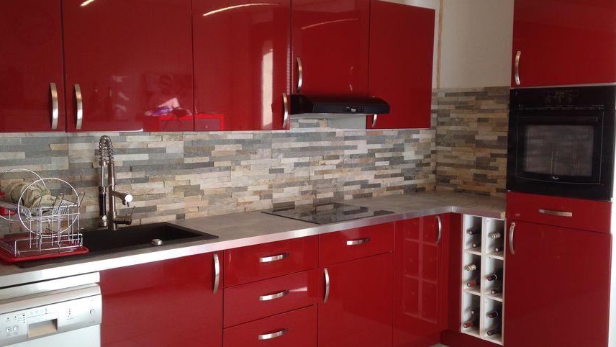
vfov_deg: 28.4
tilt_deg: -5.7
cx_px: 310
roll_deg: -1.8
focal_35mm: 42
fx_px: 686
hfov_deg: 48.3
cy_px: 173
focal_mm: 4.12
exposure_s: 1/60
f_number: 2.4
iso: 64
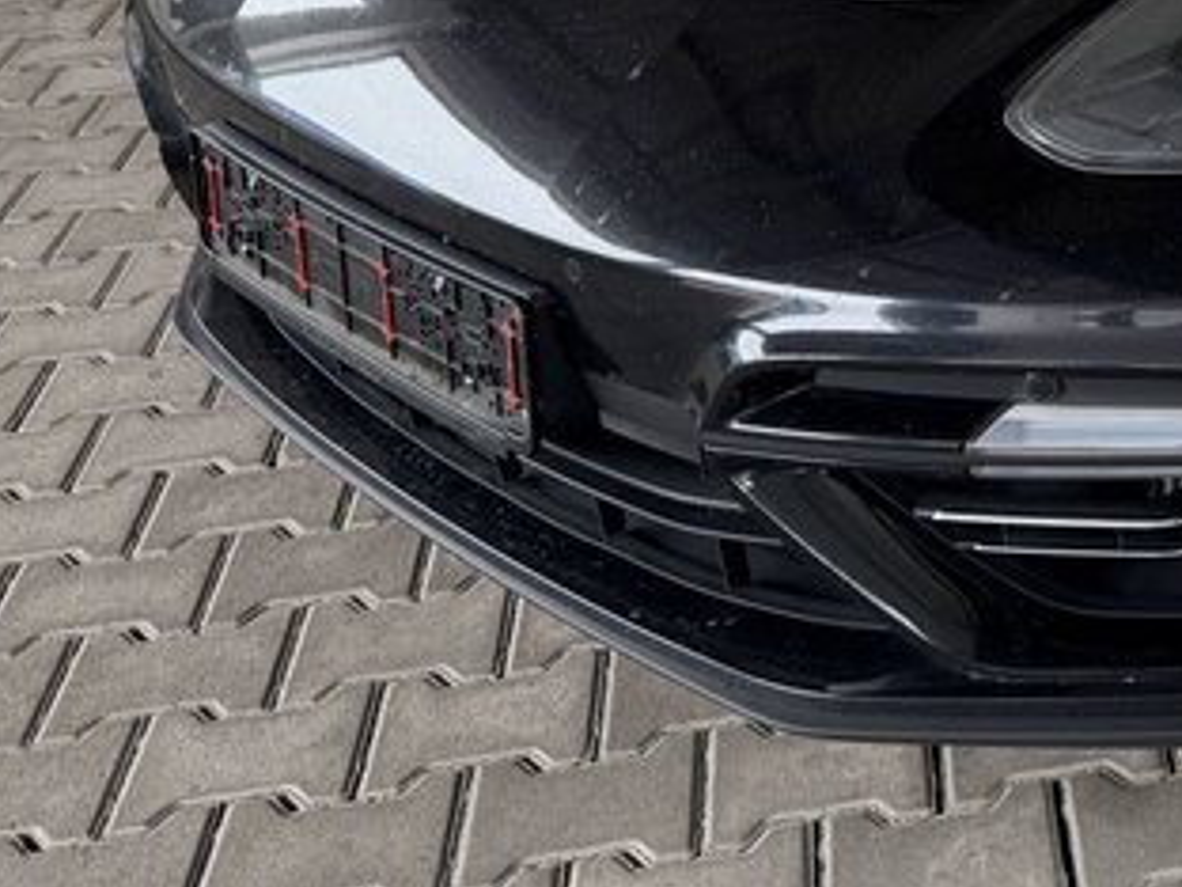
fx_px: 2015
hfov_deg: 29.0
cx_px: 1356
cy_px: -72
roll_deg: -0.4
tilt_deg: -19.9
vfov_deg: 23.4
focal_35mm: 59
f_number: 1.78
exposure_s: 1/104
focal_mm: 6.76
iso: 200
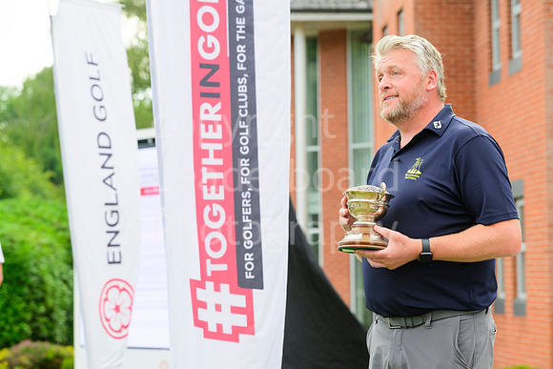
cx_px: 276
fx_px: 1613
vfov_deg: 13.0
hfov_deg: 19.5
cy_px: 184
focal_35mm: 105
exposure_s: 1/640
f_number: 5.6
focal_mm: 105
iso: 800
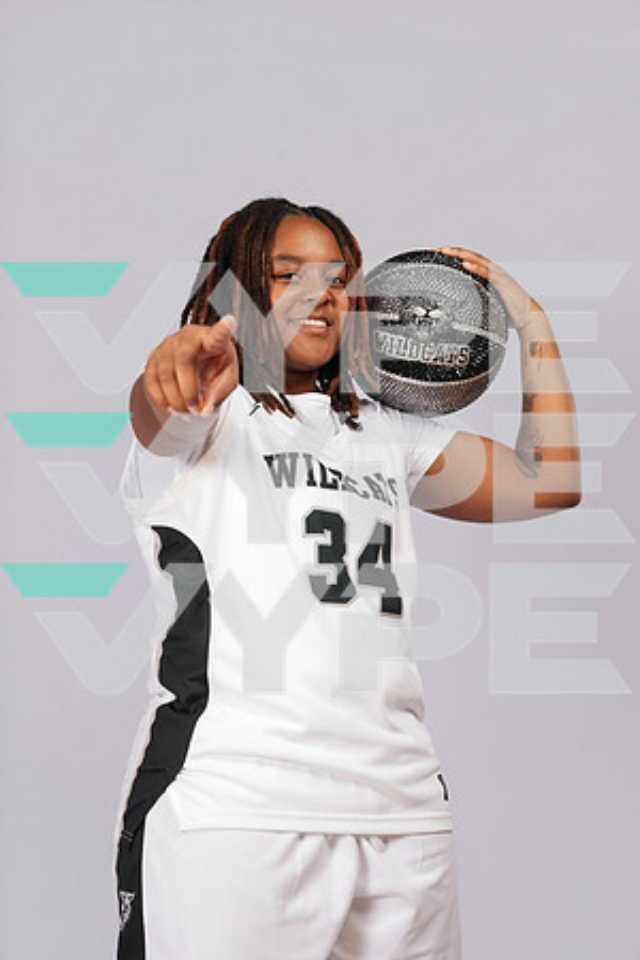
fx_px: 1627
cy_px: 480
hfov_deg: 22.3
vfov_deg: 32.9
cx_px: 320
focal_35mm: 61
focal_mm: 61
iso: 250
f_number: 8
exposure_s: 1/200
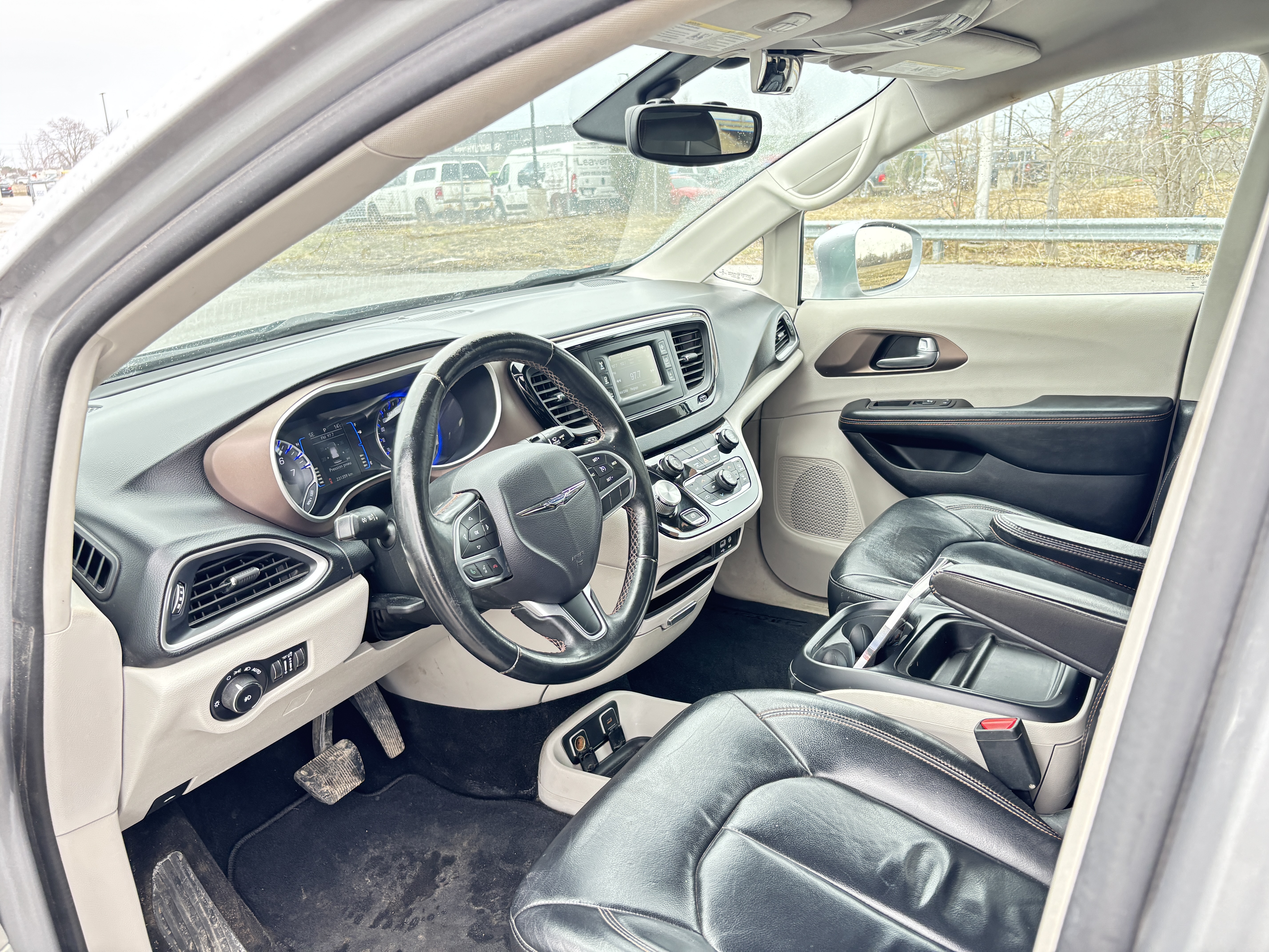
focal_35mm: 26
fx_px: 953
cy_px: 476
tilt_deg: -18.2
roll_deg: +1.2
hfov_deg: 67.3
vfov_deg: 53.1
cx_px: 634
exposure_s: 1/103
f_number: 1.6
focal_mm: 5.96
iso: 125
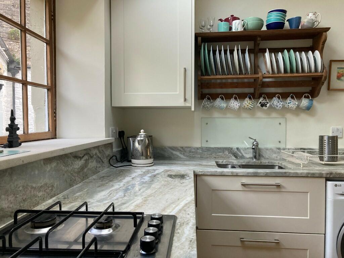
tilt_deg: -1.8
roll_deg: +0.7
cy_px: 129
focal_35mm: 28
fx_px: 278
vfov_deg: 49.7
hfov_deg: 63.4
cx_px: 172
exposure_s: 1/84
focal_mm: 3.99
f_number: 1.8
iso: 80
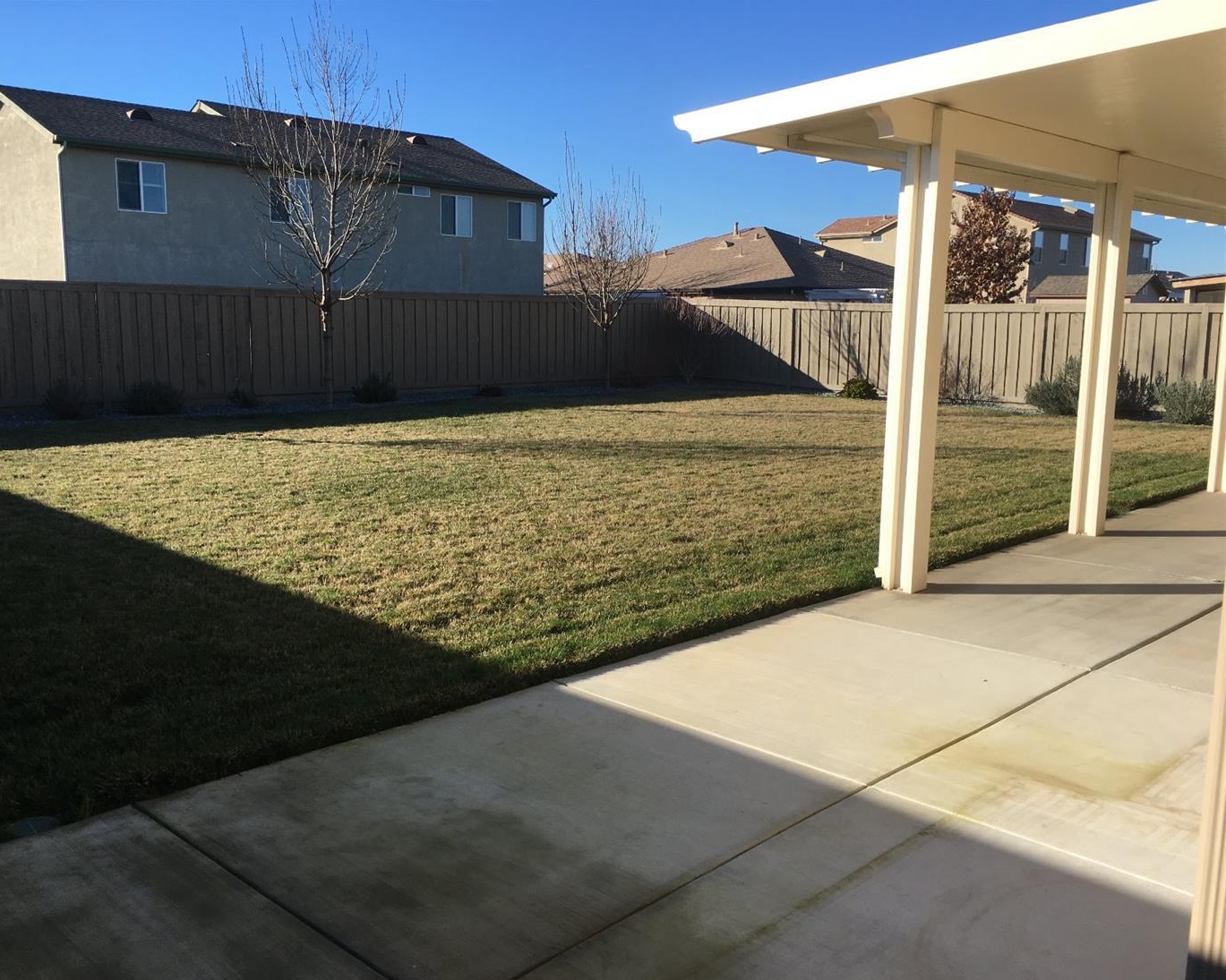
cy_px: 502
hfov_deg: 57.1
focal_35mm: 31
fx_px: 1125
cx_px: 555
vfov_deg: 47.1
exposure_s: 1/1241
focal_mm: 4.15
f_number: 2.2
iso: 25
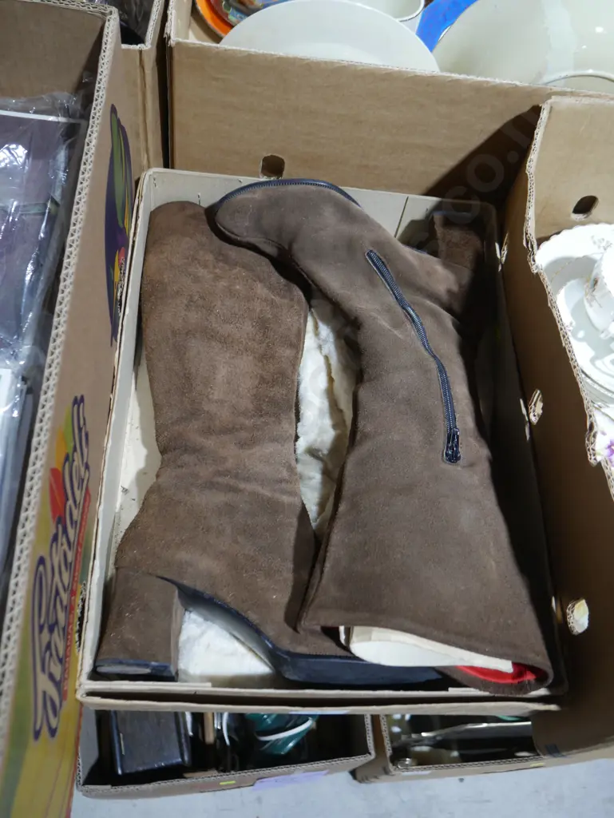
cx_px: 307
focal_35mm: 32
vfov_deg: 56.8
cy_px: 409
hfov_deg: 44.2
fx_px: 756
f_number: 3.6
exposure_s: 1/60
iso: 400
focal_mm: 16
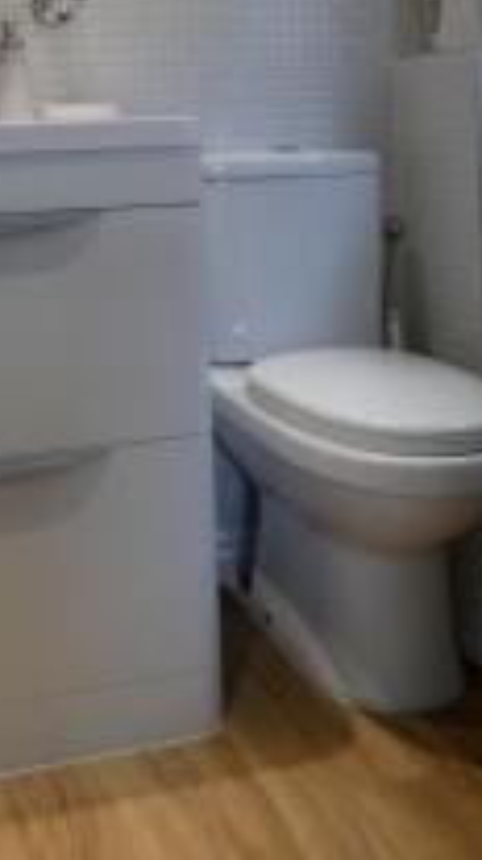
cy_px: 77
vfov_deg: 41.0
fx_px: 1048
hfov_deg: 25.4
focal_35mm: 46
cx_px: 83
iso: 160
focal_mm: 3.6
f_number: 2.8
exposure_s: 1/60
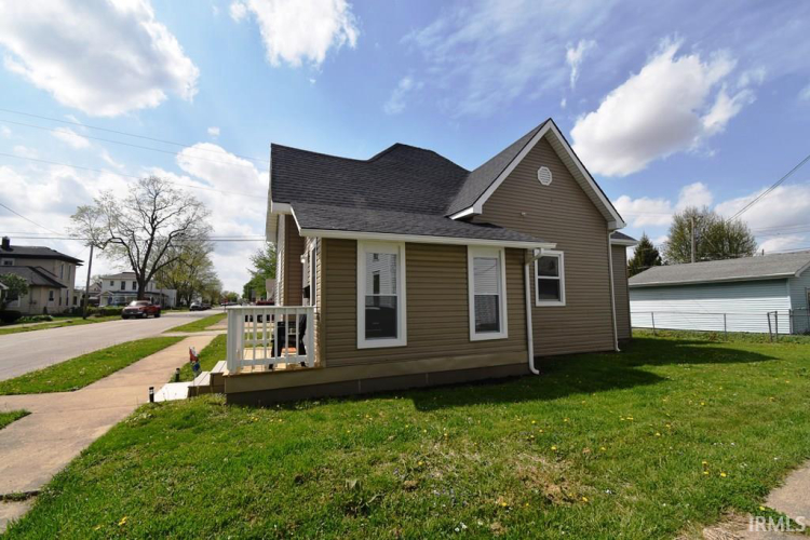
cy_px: 270
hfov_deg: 100.4
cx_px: 405
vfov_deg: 77.3
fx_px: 337
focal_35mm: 15
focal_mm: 10
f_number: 11
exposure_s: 1/200
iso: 100
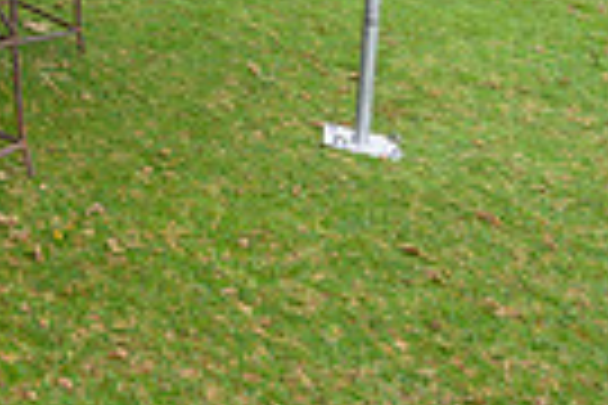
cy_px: -313
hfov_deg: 24.1
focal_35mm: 60
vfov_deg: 18.2
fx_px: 1013
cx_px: -360
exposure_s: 1/160
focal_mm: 14
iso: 250
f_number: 4
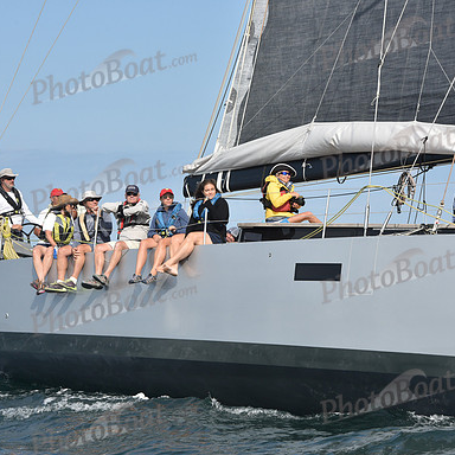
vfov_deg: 11.3
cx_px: 259
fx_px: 2290
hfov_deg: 11.3
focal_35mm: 154
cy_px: 228
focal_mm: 120
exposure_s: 1/1250
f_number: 8
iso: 320
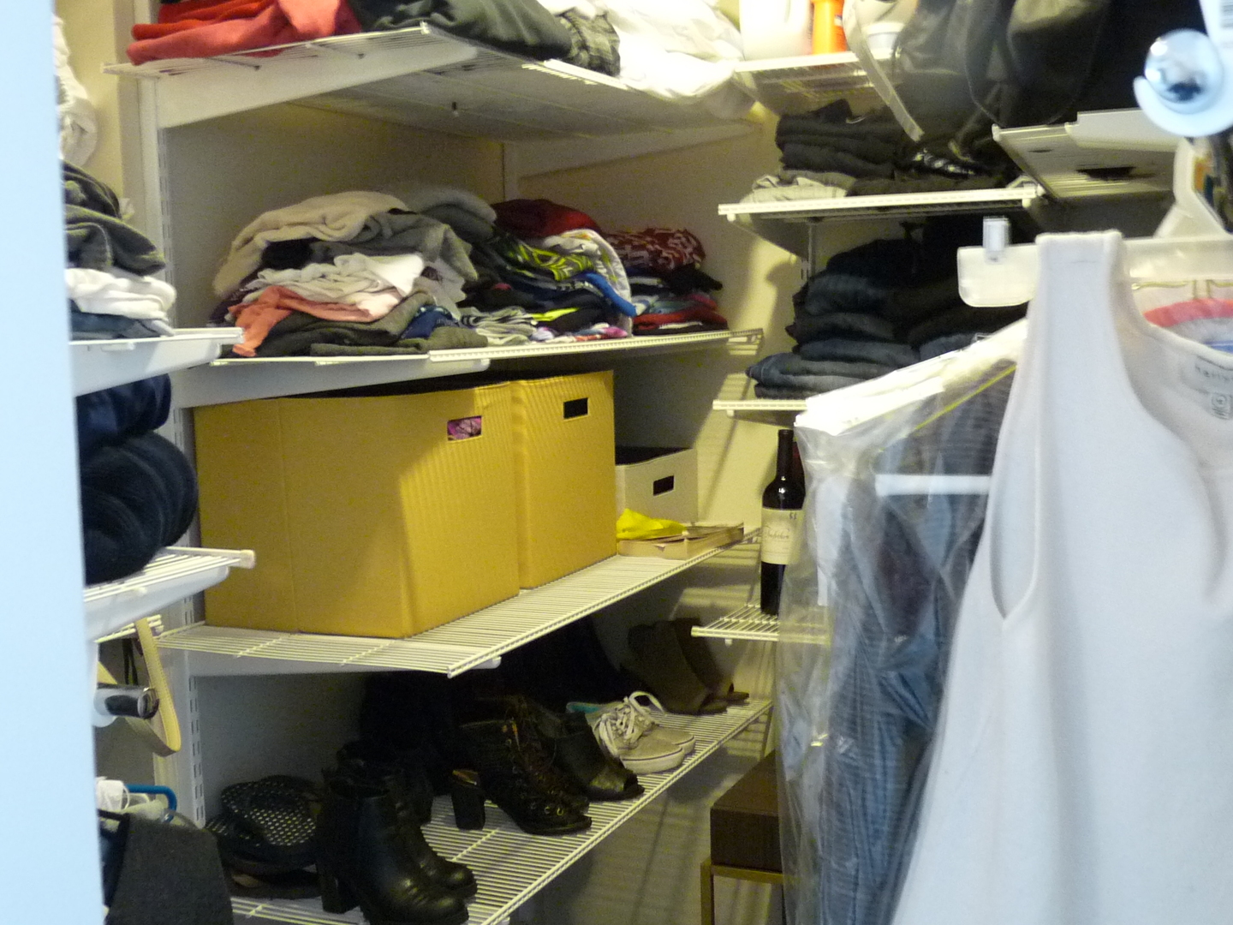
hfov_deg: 45.8
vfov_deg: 35.1
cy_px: 462
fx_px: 1460
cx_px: 616
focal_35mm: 41
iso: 400
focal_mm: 4.8
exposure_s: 1/8
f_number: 2.8
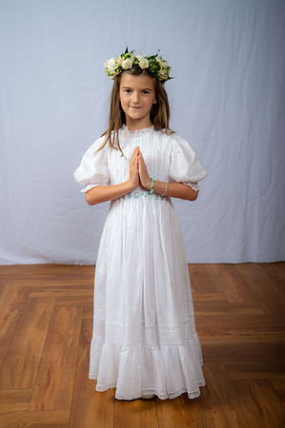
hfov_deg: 26.9
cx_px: 142
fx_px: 595
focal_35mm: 50
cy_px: 214
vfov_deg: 39.6
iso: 250
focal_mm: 50
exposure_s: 1/200
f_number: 6.3
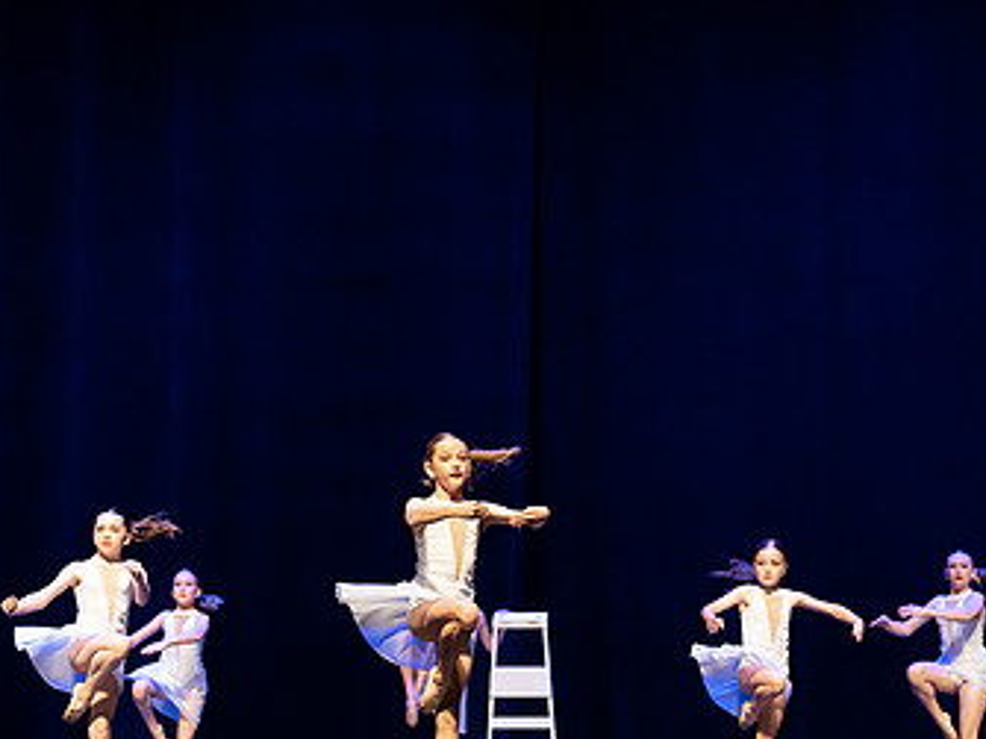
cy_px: 531
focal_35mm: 100
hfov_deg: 19.6
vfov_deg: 14.7
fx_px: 2847
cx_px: 444
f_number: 2.5
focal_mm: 60
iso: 4000
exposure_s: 1/640
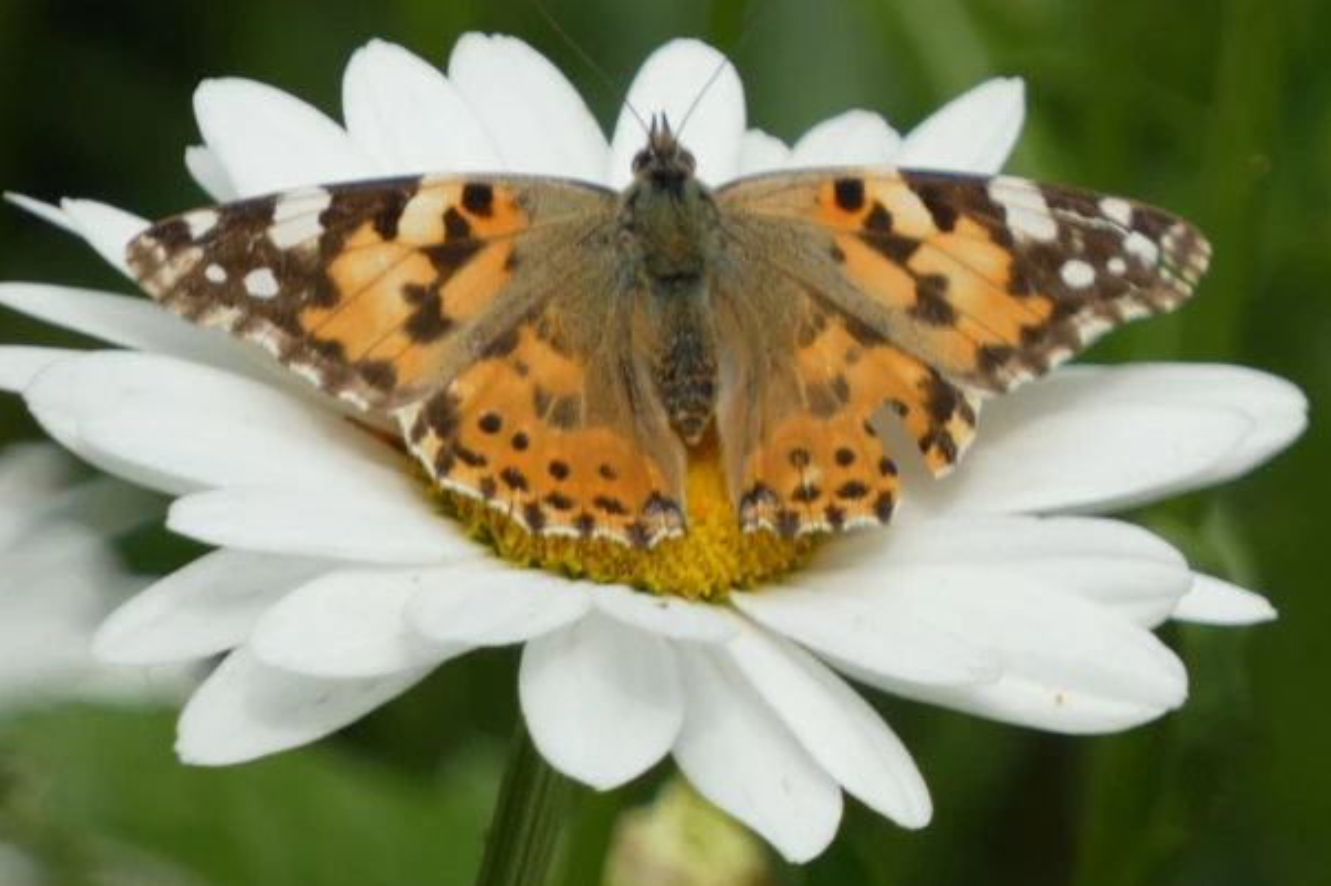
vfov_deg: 1.1
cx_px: 635
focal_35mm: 1227
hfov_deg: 1.7
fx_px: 45350
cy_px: 455
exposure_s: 1/160
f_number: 5.7
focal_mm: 198.9
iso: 80
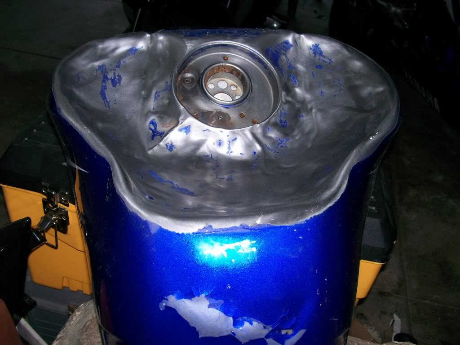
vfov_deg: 39.7
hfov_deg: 51.4
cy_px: 172
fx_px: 478
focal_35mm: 36
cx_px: 230
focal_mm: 6
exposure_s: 1/64
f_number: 2.7
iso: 80
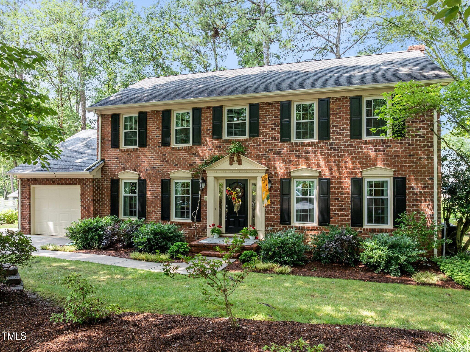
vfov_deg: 56.8
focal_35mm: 24
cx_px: 235
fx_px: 326
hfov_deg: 71.6
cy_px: 176
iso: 400
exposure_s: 1/400
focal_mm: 12.29
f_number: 2.8
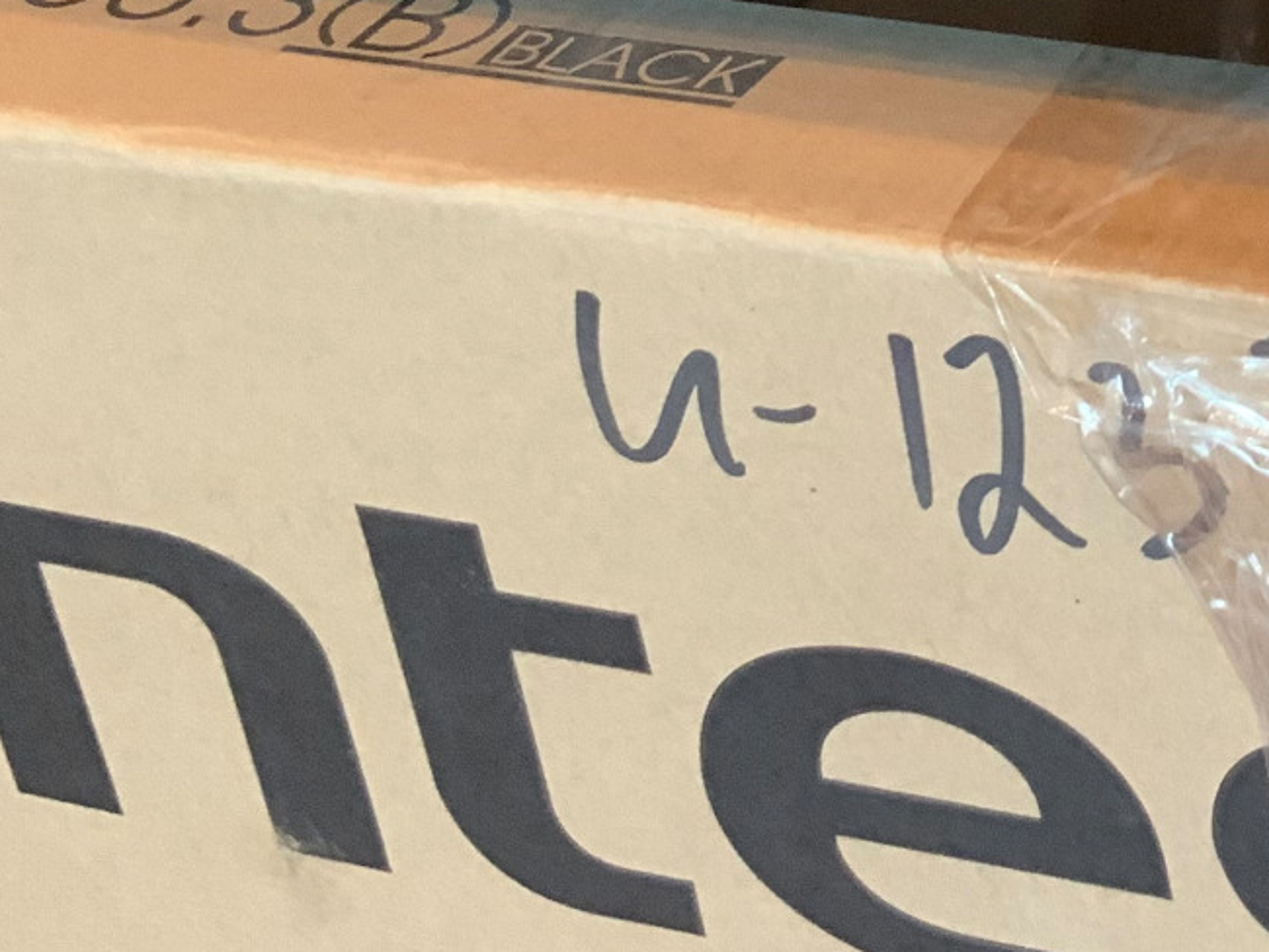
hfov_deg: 17.1
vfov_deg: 13.3
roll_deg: +2.9
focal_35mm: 107
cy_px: -318
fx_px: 3924
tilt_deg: -27.5
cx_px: 1726
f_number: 1.8
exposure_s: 1/33
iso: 200
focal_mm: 3
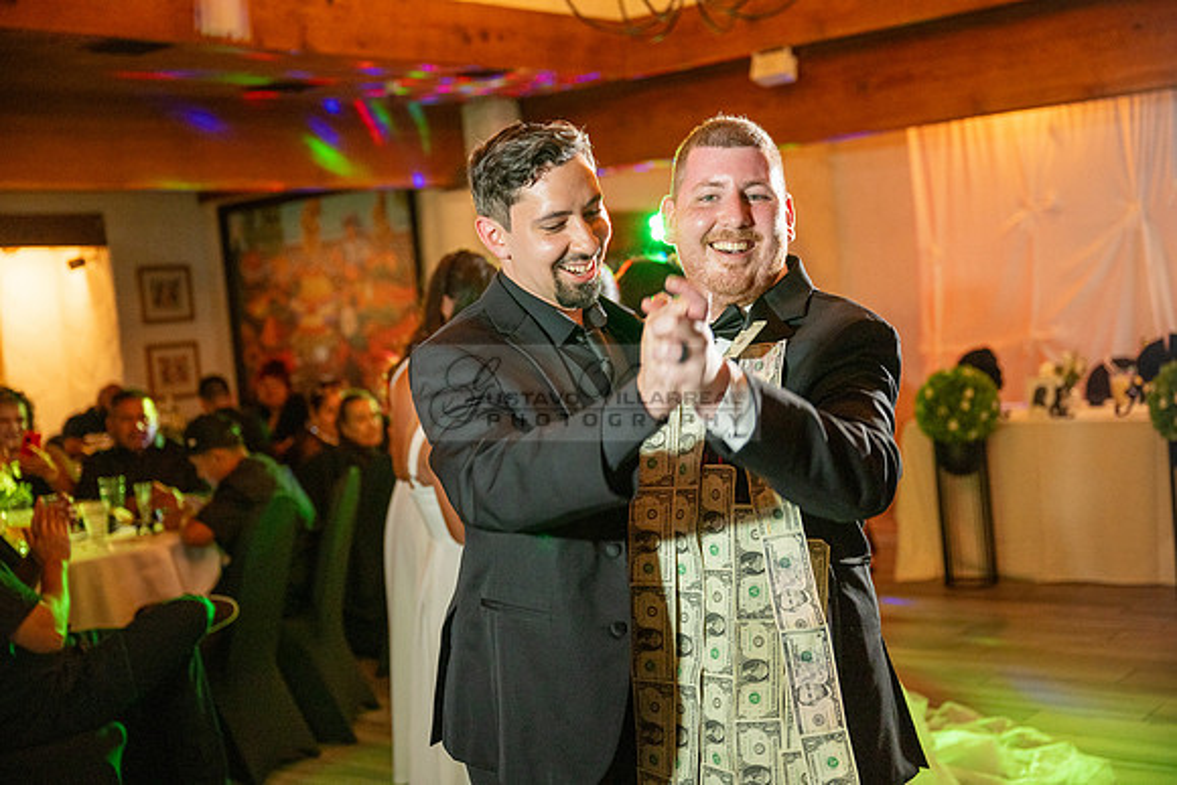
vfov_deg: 29.3
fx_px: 1504
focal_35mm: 46
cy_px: 392
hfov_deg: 42.7
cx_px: 588
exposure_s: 1/160
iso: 1600
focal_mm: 46
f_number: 2.8
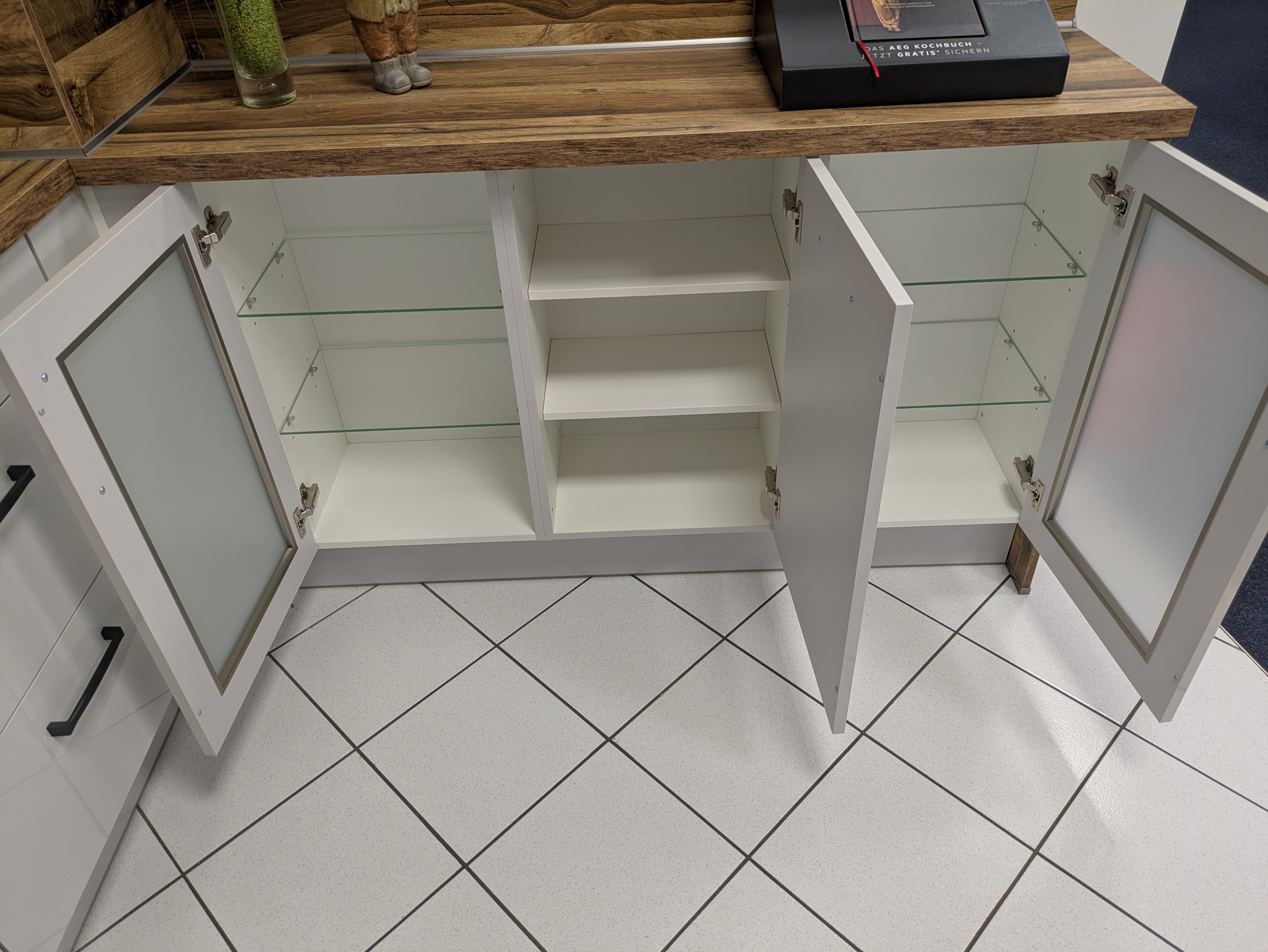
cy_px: 476
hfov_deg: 69.4
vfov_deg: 54.9
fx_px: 916
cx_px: 634
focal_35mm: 25
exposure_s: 1/25
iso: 65
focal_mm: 5.43
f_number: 1.89
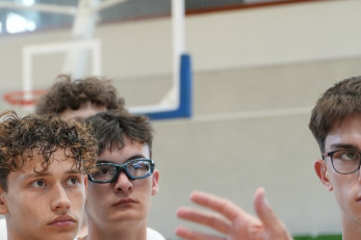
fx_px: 1734
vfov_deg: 7.9
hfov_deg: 11.8
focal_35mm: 173
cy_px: 261
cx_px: 28
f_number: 2.8
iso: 500
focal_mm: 50
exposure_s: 1/200
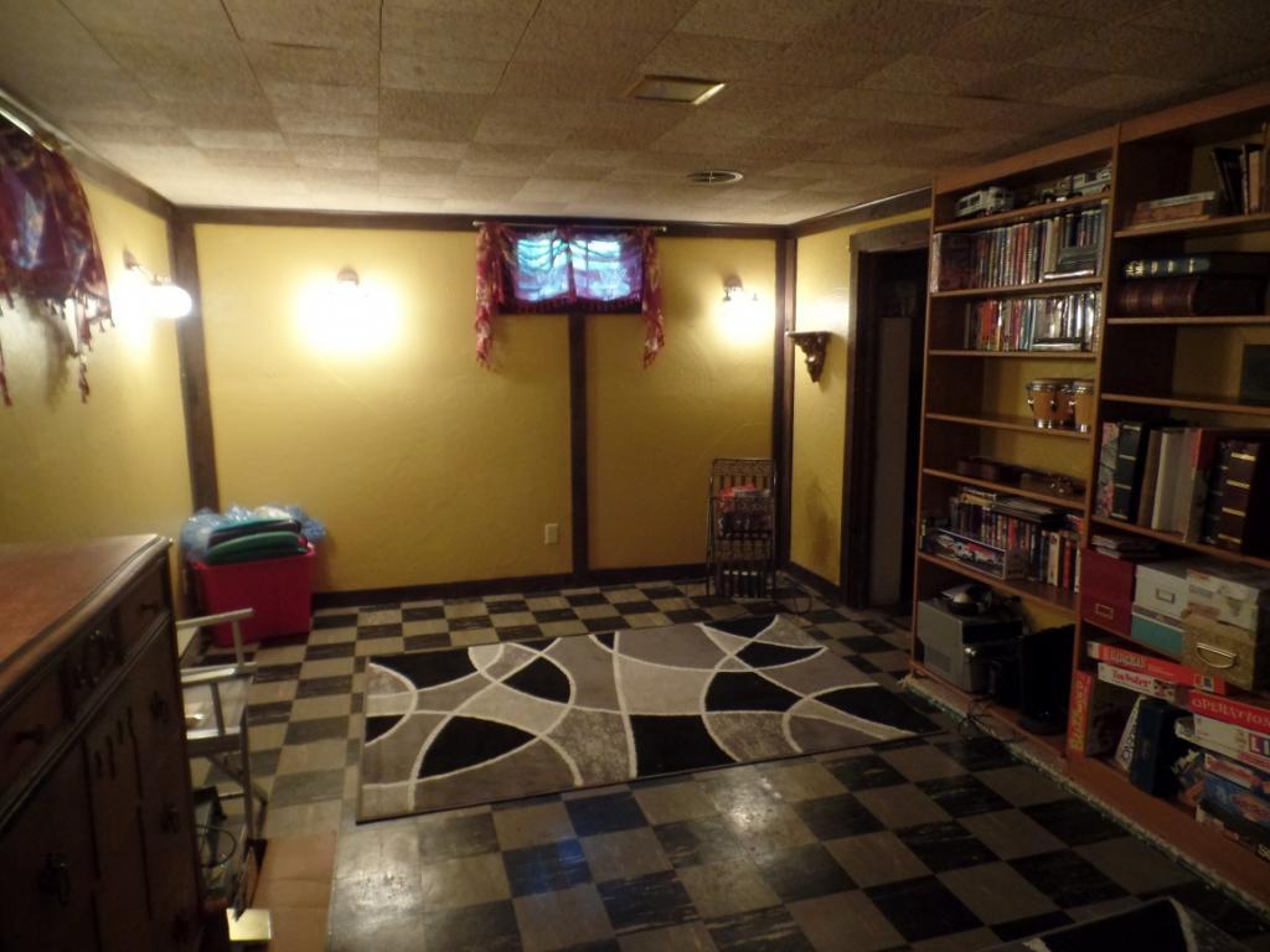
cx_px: 635
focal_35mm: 23
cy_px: 476
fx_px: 844
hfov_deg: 73.9
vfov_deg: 58.9
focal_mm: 4.1
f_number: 2.8
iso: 400
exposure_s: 1/20
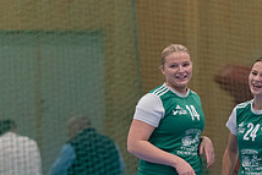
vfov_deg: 2.3
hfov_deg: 3.4
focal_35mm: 610
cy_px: 196
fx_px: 4442
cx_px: 185
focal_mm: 150
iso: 3600
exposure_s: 1/500
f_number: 3.2
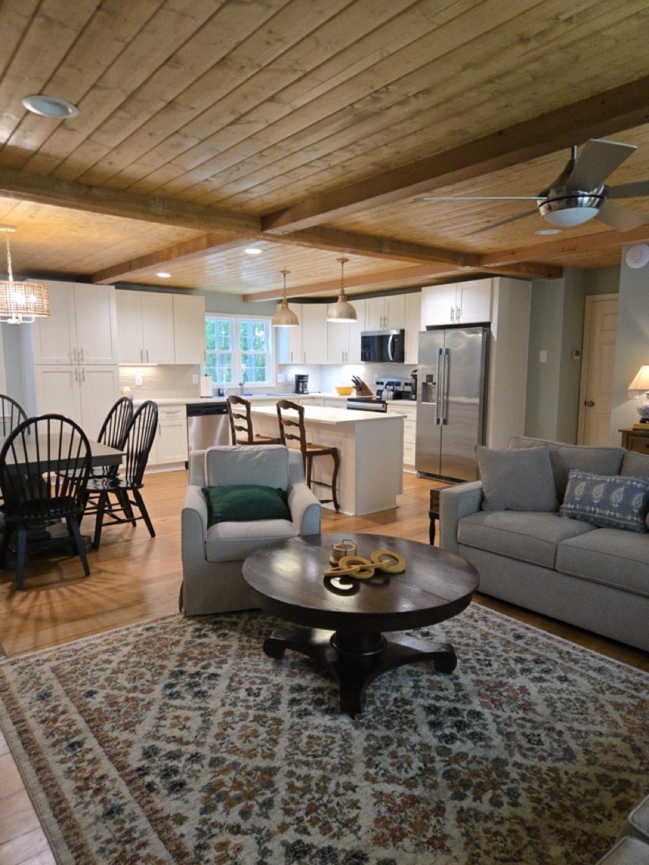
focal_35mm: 23
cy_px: 432
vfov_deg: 73.9
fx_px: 575
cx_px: 324
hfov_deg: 58.9
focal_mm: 5.4
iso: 320
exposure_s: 1/120
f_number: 1.8
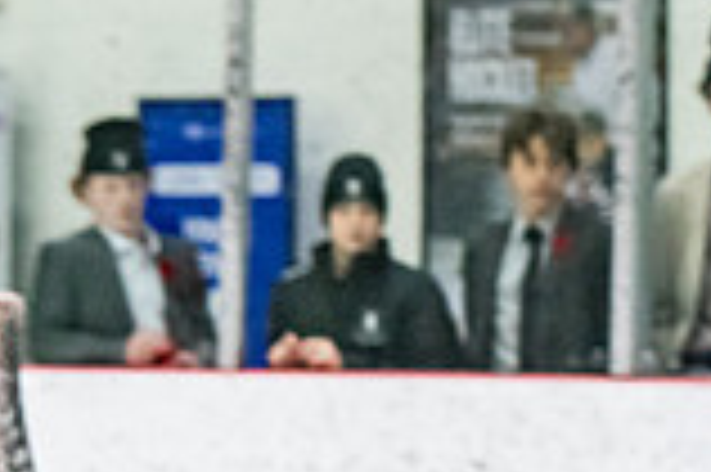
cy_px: 825
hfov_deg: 4.5
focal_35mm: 453
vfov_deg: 3.0
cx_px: -307
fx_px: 8937
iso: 4000
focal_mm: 112
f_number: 2.8
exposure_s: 1/800
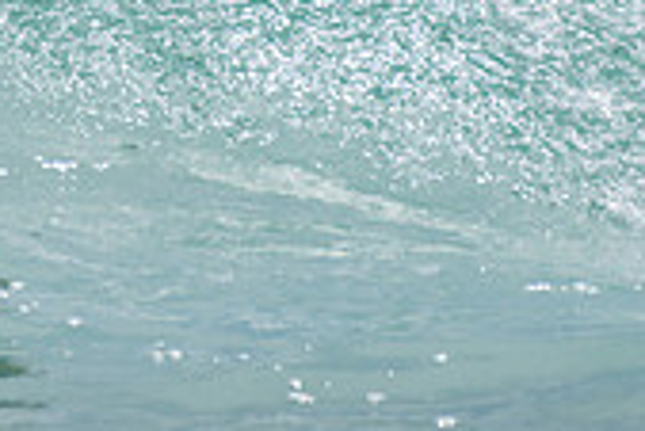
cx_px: -139
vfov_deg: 0.7
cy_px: -298
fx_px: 37782
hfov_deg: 1.0
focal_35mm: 2107
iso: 125
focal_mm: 500
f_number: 5.6
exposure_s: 1/2000
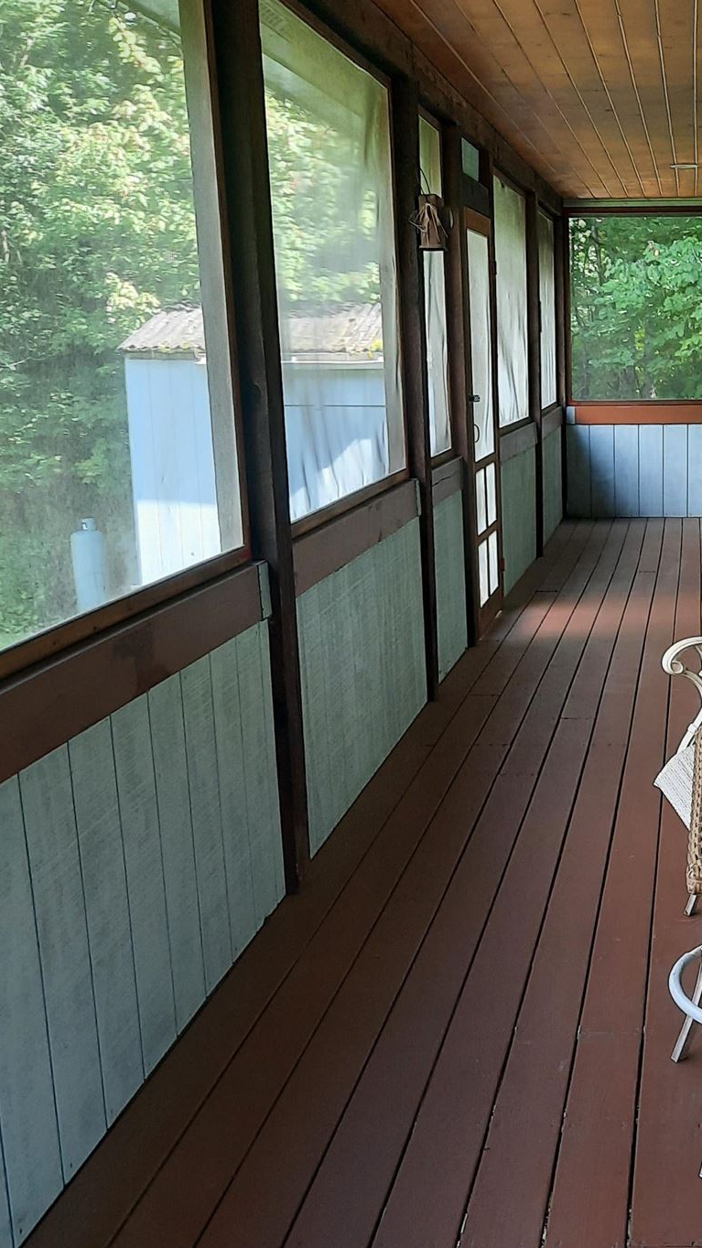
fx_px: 1523
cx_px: 643
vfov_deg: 44.3
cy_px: 761
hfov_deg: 25.1
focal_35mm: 46
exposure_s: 1/60
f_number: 2
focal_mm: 4.6
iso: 100
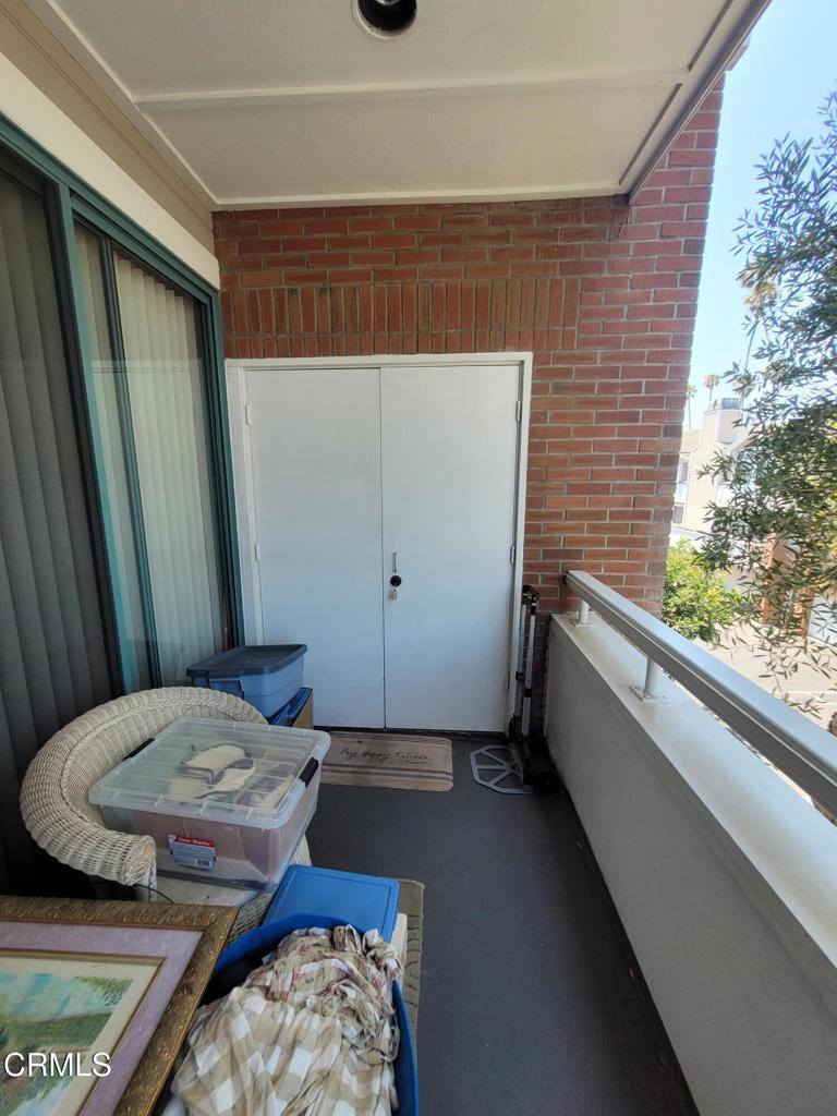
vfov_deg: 106.2
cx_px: 418
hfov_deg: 89.9
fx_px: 419
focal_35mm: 13
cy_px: 558
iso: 40
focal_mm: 1.74
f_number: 2.2
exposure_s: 1/186
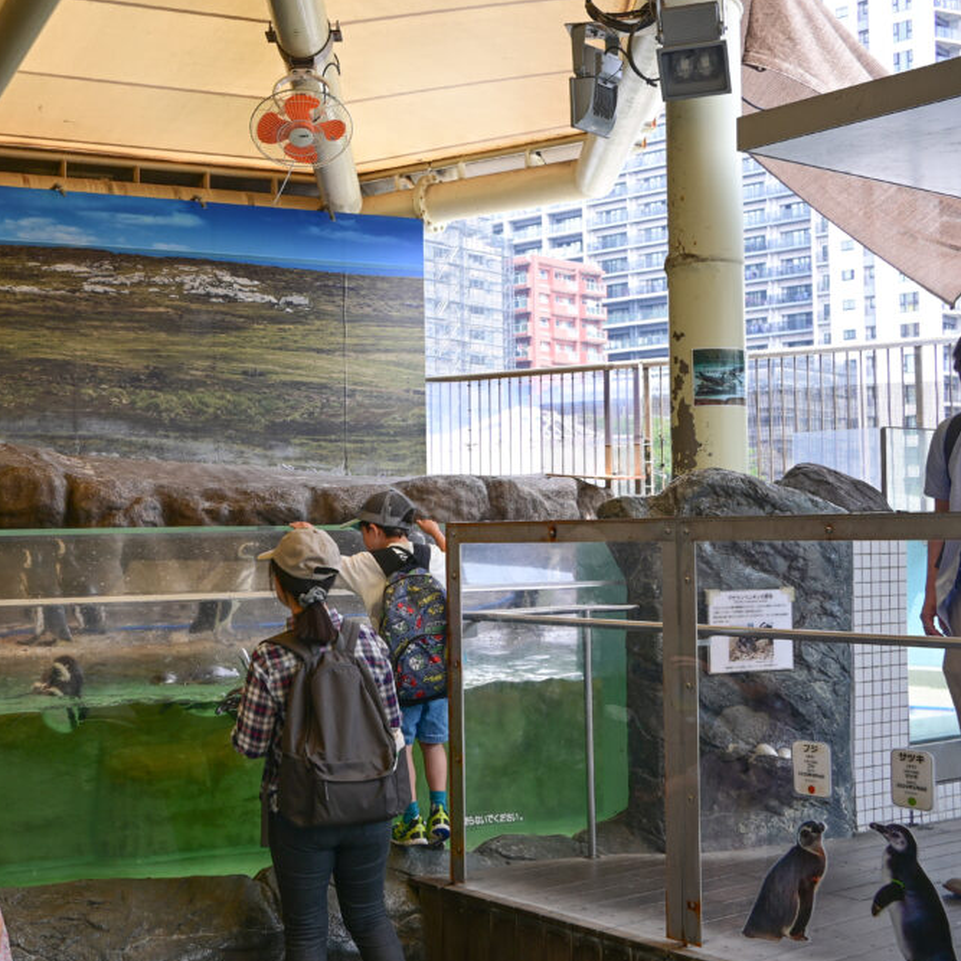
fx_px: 1476
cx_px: 282
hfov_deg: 35.5
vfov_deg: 36.1
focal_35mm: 47
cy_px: 483
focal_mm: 24
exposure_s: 1/125
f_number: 4.5
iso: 100
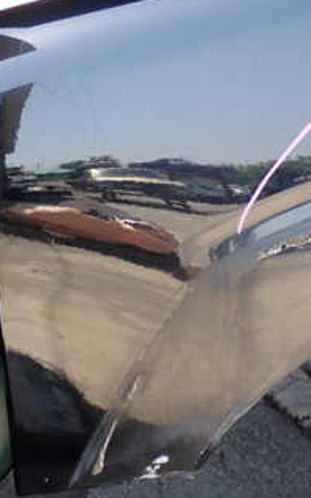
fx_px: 1288
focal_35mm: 95
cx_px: 216
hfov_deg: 13.7
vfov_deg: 21.8
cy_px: 185
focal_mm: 8.4
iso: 100
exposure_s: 1/100
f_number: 3.1
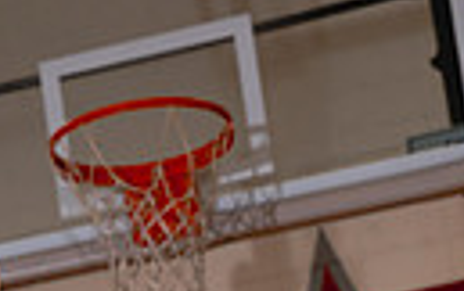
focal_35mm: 174
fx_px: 2203
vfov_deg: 6.9
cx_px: 43
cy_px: 805
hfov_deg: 11.9
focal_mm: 49
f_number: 8
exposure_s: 1/250
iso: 800
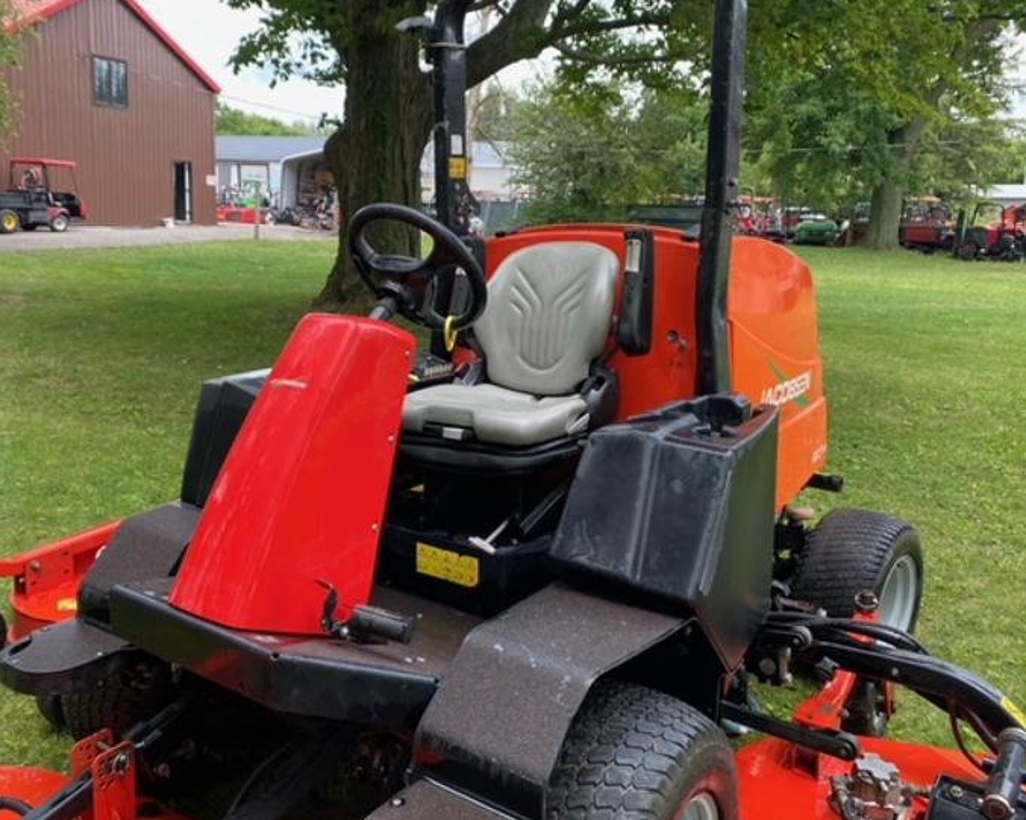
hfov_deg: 58.8
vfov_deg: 48.4
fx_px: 911
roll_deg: -2.6
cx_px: 483
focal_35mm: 30
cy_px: 383
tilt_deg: -8.3
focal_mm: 4.25
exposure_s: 1/186
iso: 32
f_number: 1.8
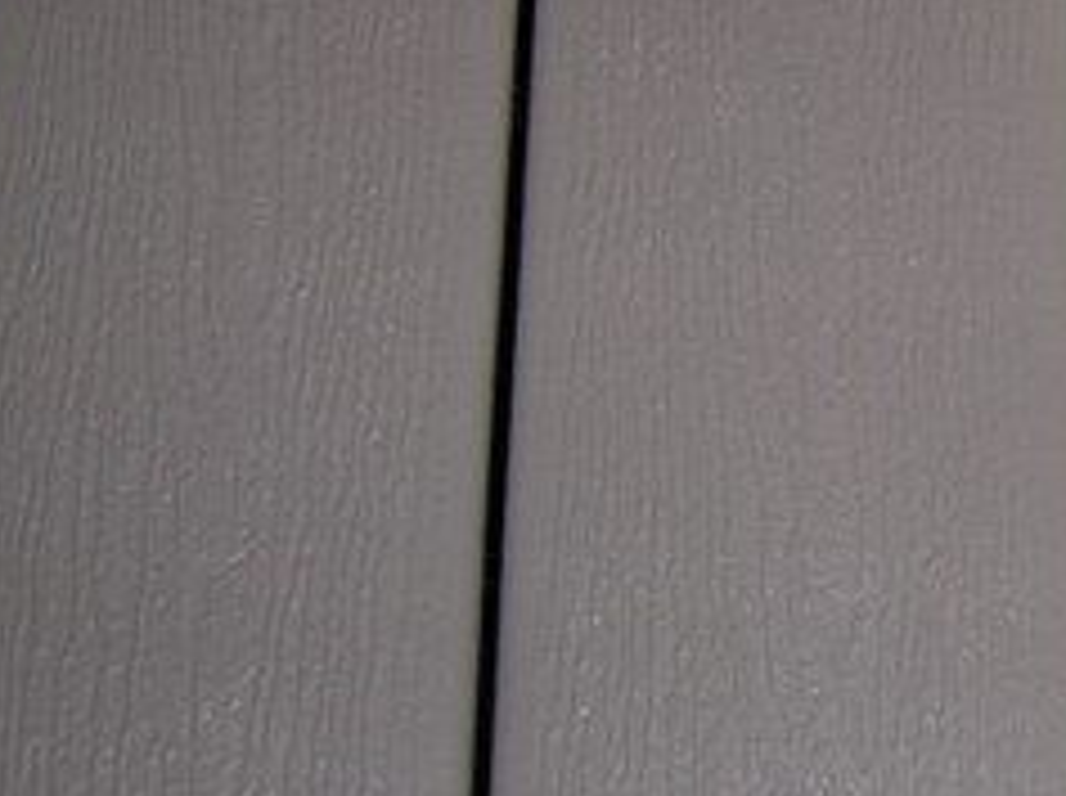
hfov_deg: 16.5
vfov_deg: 12.4
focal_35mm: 115
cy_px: -261
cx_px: 1250
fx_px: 3536
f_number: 2.9
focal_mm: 5.7
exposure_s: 1/60.1
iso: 50
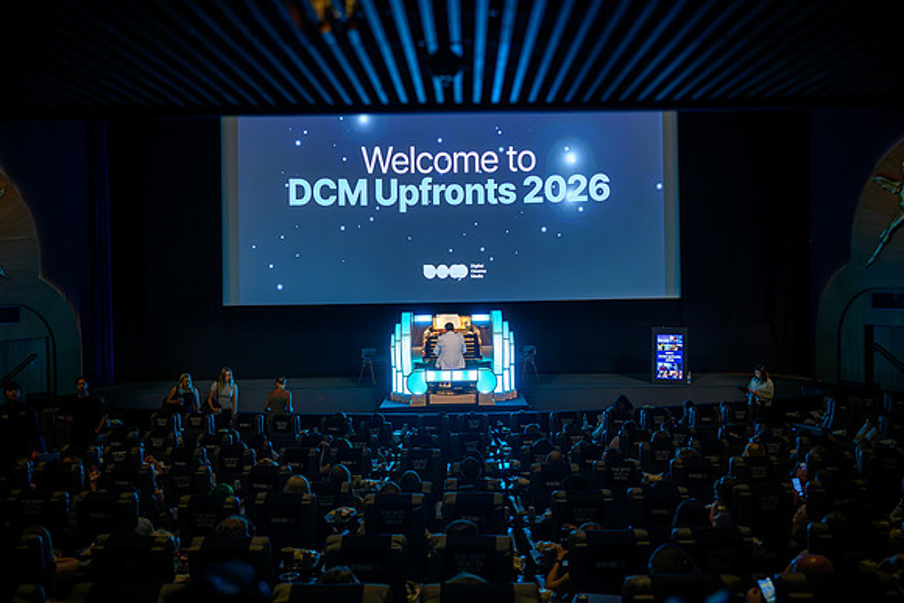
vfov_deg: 37.9
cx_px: 452
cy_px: 302
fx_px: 879
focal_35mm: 35
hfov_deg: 54.4
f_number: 2
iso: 1100
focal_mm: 35
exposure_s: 1/125
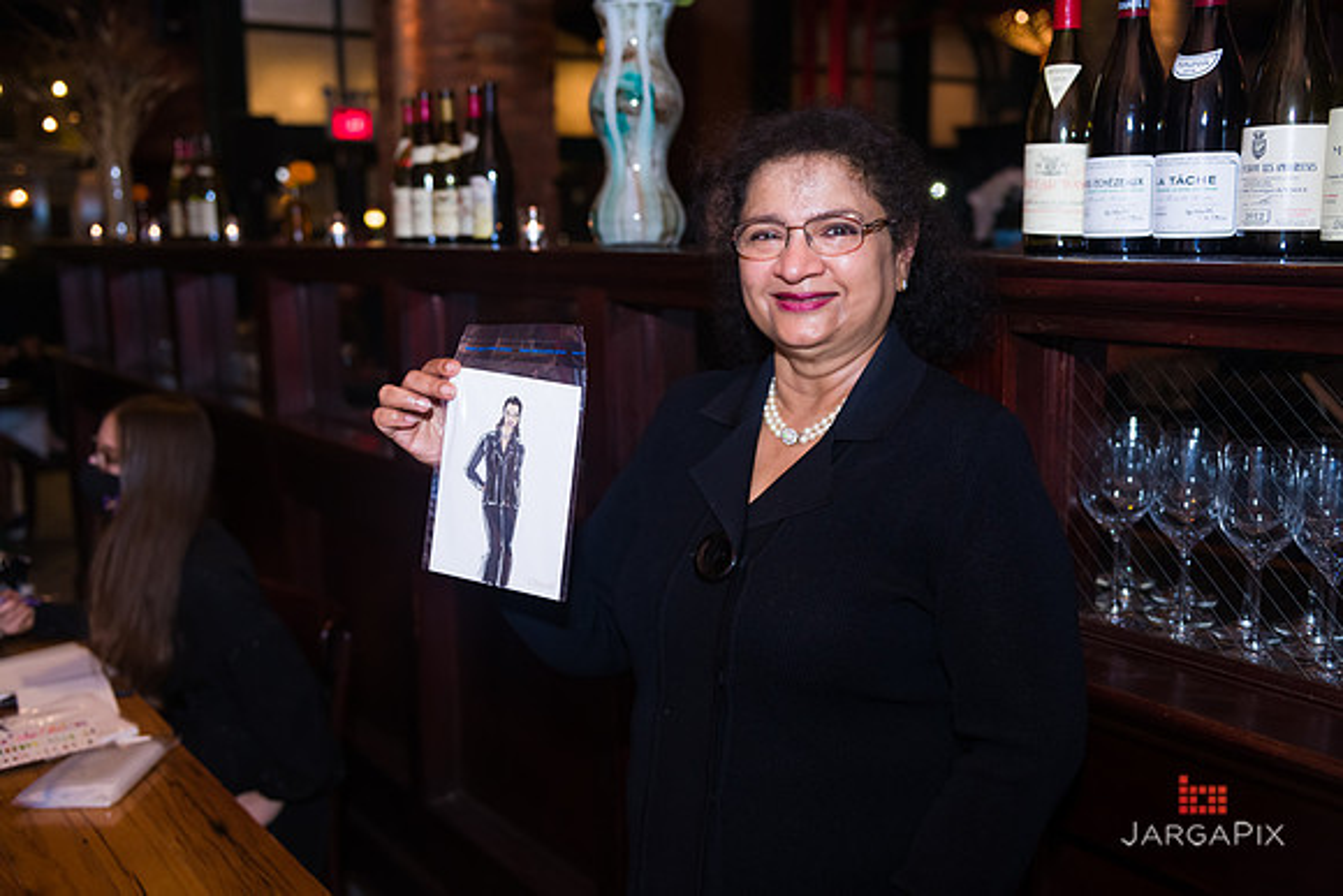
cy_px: 448
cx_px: 672
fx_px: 1343
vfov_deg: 36.9
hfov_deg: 53.1
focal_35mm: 36
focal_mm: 36
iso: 1000
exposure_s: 1/125
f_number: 3.2
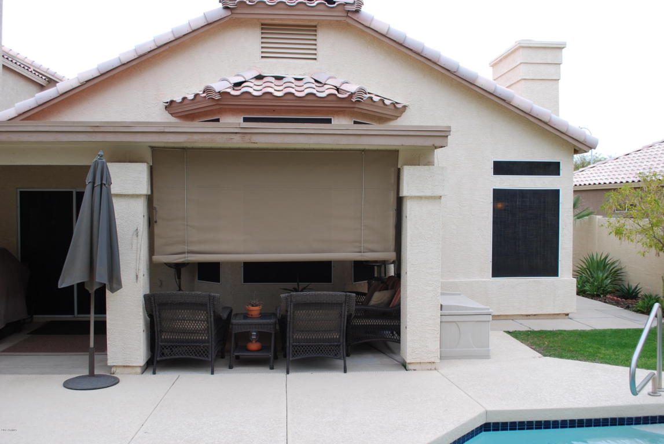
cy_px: 222
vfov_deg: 40.1
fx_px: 609
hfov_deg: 57.2
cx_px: 332
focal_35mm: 33
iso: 160
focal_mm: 22
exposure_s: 1/125
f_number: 5.6
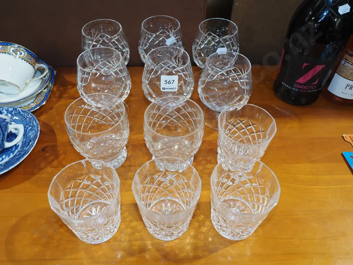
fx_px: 306
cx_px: 176
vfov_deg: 46.8
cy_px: 132
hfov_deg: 60.0
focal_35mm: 30
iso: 1600
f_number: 5.6
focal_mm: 15
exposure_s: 1/60
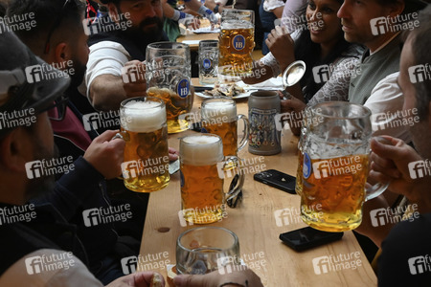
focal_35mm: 52
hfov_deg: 38.2
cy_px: 144
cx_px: 216
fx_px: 623
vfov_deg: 26.0
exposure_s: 1/200
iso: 5000
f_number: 8
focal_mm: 35
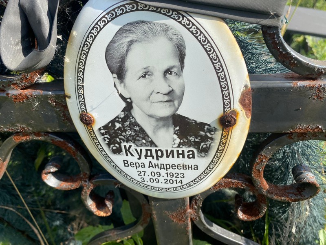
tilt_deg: -36.6
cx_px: 163
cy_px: 122
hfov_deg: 67.3
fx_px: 245
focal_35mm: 26
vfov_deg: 53.1
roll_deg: -0.8
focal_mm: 4.25
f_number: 1.8
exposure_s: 1/1504
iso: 32
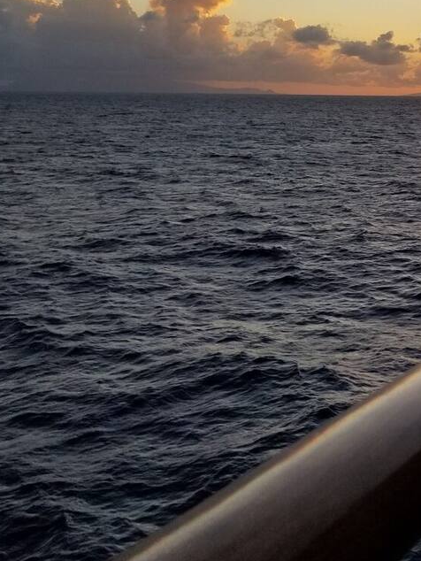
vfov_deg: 34.2
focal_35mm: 56
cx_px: 418
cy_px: 217
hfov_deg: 24.9
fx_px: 907
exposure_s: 1/1312
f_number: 1.7
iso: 50
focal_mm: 4.25
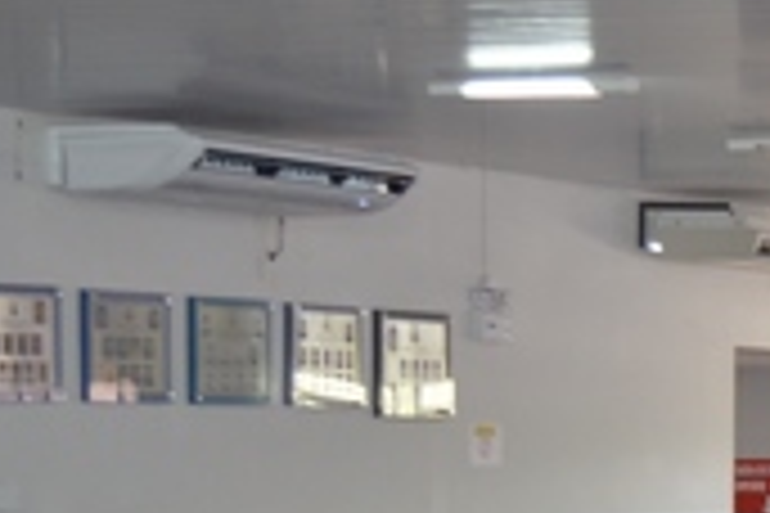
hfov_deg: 12.6
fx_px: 3248
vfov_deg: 8.9
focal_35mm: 152
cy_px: 706
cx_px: 1288
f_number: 4
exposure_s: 1/60
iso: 560
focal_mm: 27
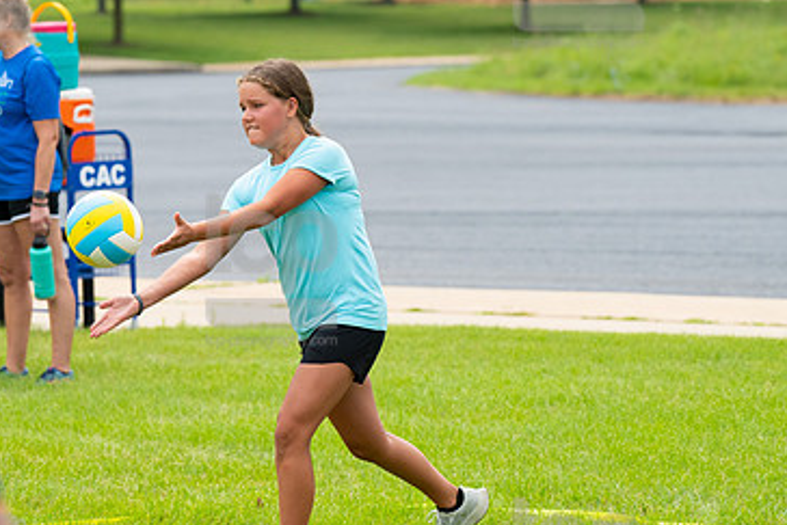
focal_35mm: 215
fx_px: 4702
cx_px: 272
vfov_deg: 6.4
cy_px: 271
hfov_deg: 9.6
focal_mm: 135
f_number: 4.5
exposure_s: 1/2000
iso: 500
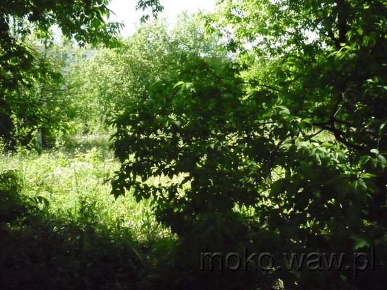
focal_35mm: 32
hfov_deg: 56.8
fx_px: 358
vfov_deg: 44.2
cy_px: 145
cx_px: 194
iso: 1600
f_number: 7.1
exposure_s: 1/800
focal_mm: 5.2
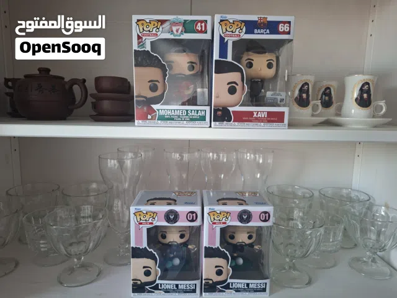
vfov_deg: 58.9
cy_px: 149
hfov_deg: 73.9
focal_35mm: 23
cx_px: 198
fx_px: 264
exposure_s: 1/25
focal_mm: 5.54
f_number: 1.8
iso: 320
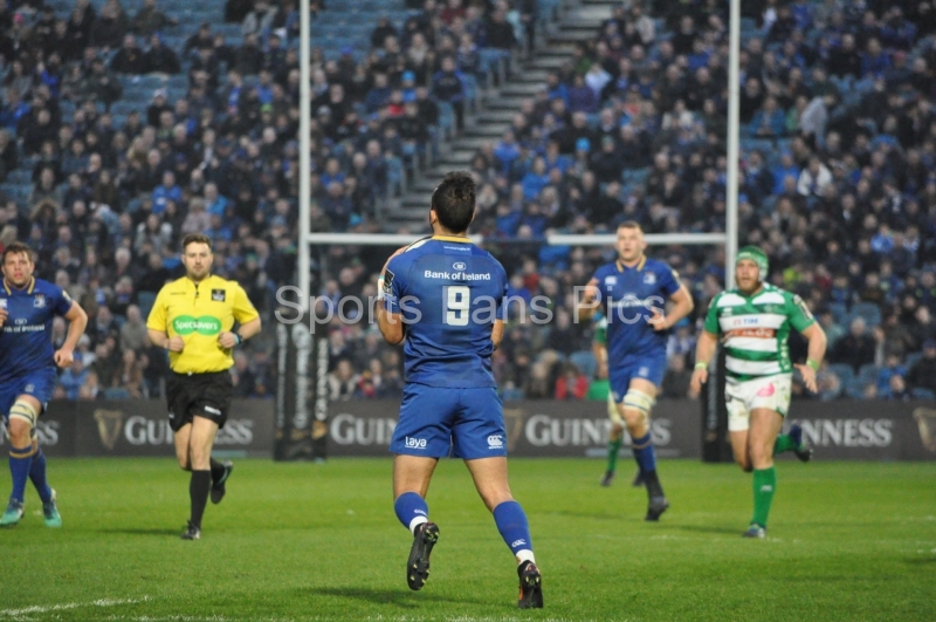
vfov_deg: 4.2
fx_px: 8568
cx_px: 468
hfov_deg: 6.3
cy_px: 311
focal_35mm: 330
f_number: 5.3
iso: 3200
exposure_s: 1/500
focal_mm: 220
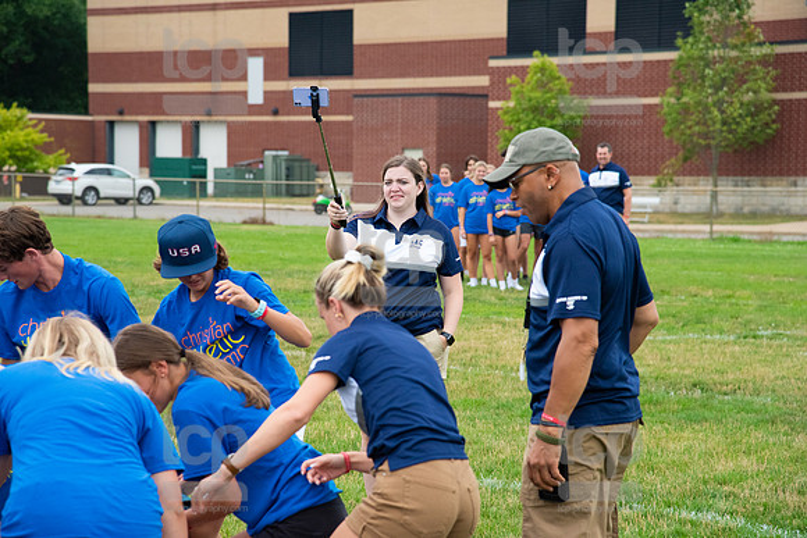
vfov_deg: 11.4
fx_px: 2691
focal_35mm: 120
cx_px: 404
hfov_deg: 17.1
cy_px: 269
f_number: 5.6
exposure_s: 1/1600
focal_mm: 120
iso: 2000
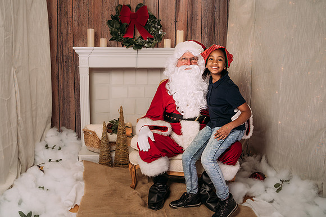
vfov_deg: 35.1
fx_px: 344
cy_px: 105
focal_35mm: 38
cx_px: 156
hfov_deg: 50.7
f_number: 5.6
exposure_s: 1/100
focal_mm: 35
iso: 100
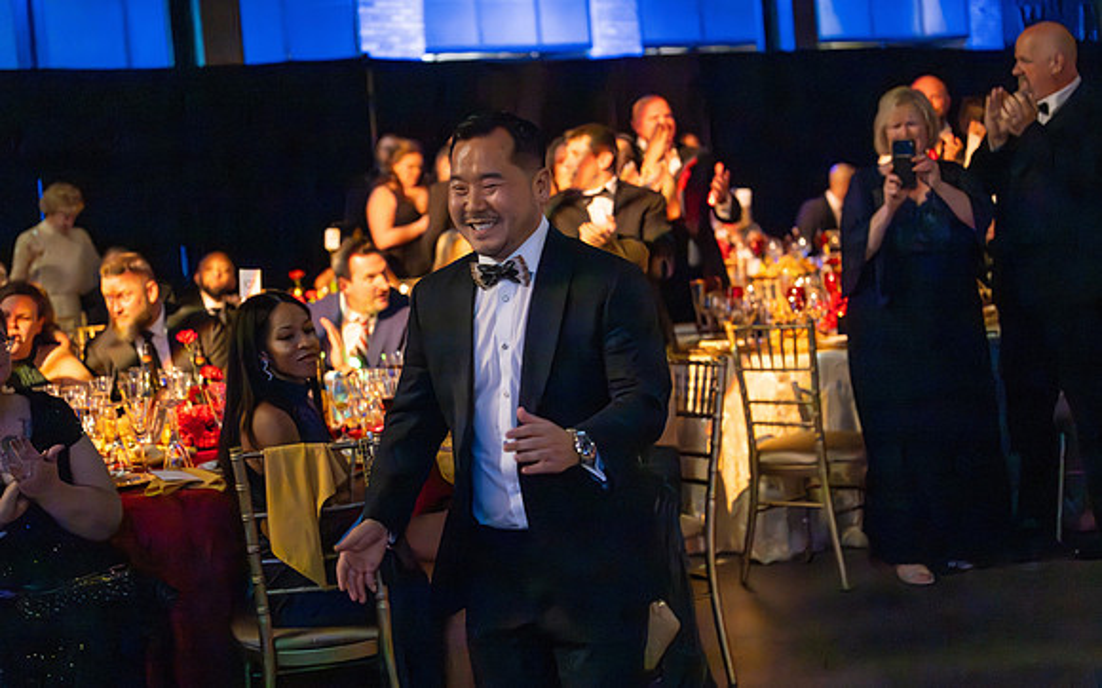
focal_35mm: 71
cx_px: 551
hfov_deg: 28.9
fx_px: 2142
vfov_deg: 18.2
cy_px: 321
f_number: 2.8
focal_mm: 70
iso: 25600
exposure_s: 1/500
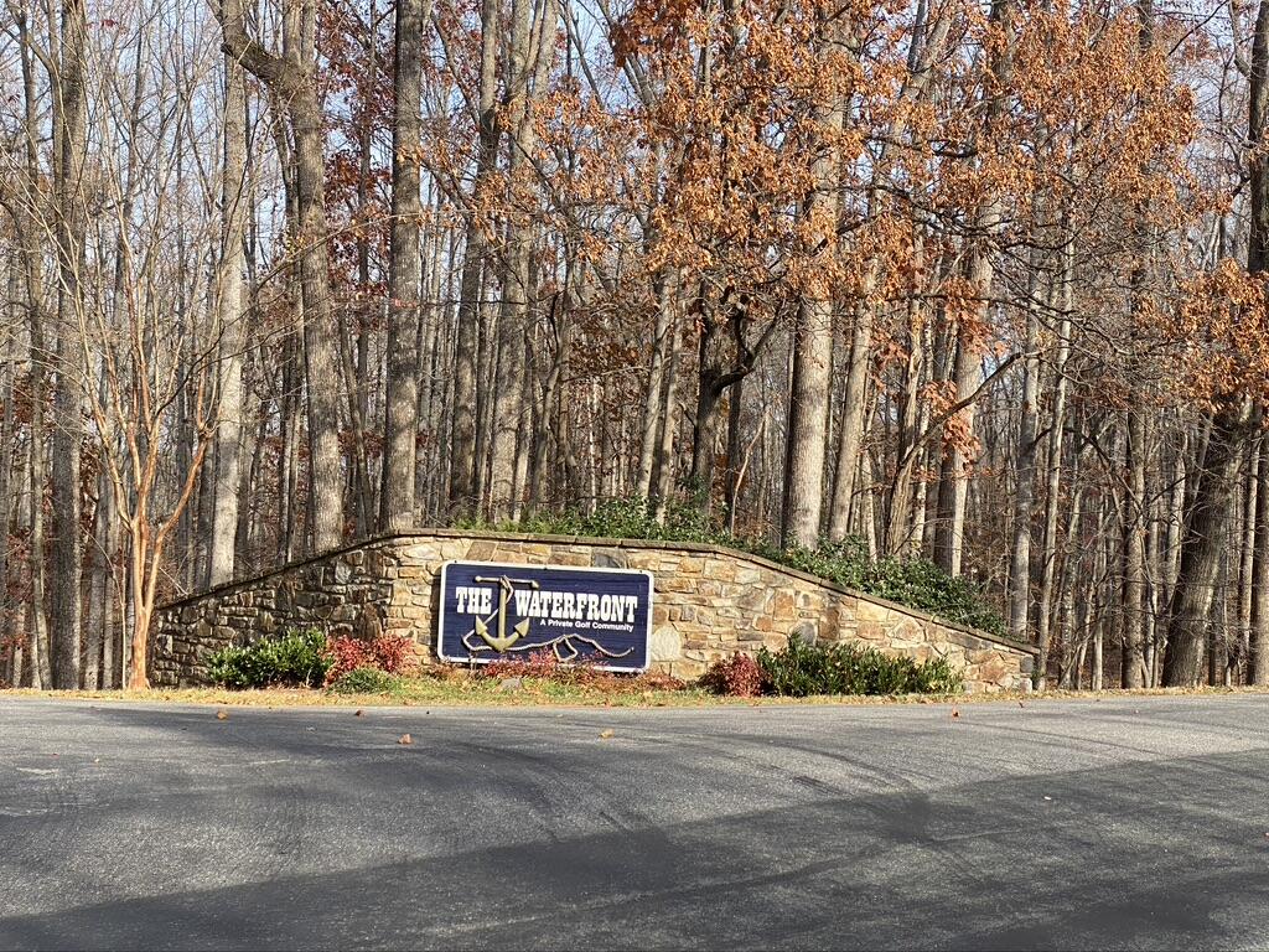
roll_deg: -2.4
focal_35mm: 52
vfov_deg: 28.0
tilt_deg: +1.0
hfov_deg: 36.8
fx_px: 1906
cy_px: 476
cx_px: 634
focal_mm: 6
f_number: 2
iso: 20
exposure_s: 1/527
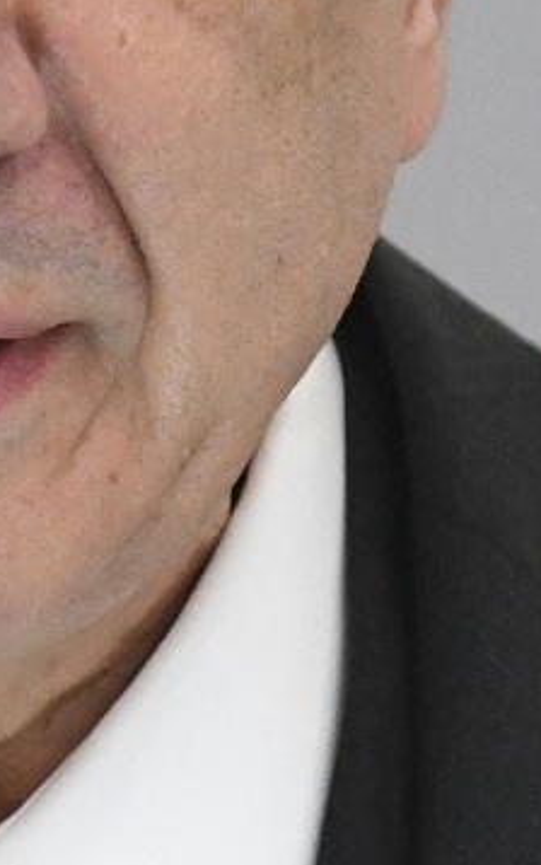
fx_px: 33212
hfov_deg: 0.9
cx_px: -74
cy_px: 348
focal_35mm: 1409
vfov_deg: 1.5
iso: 6400
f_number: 3.2
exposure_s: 1/320
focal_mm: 200
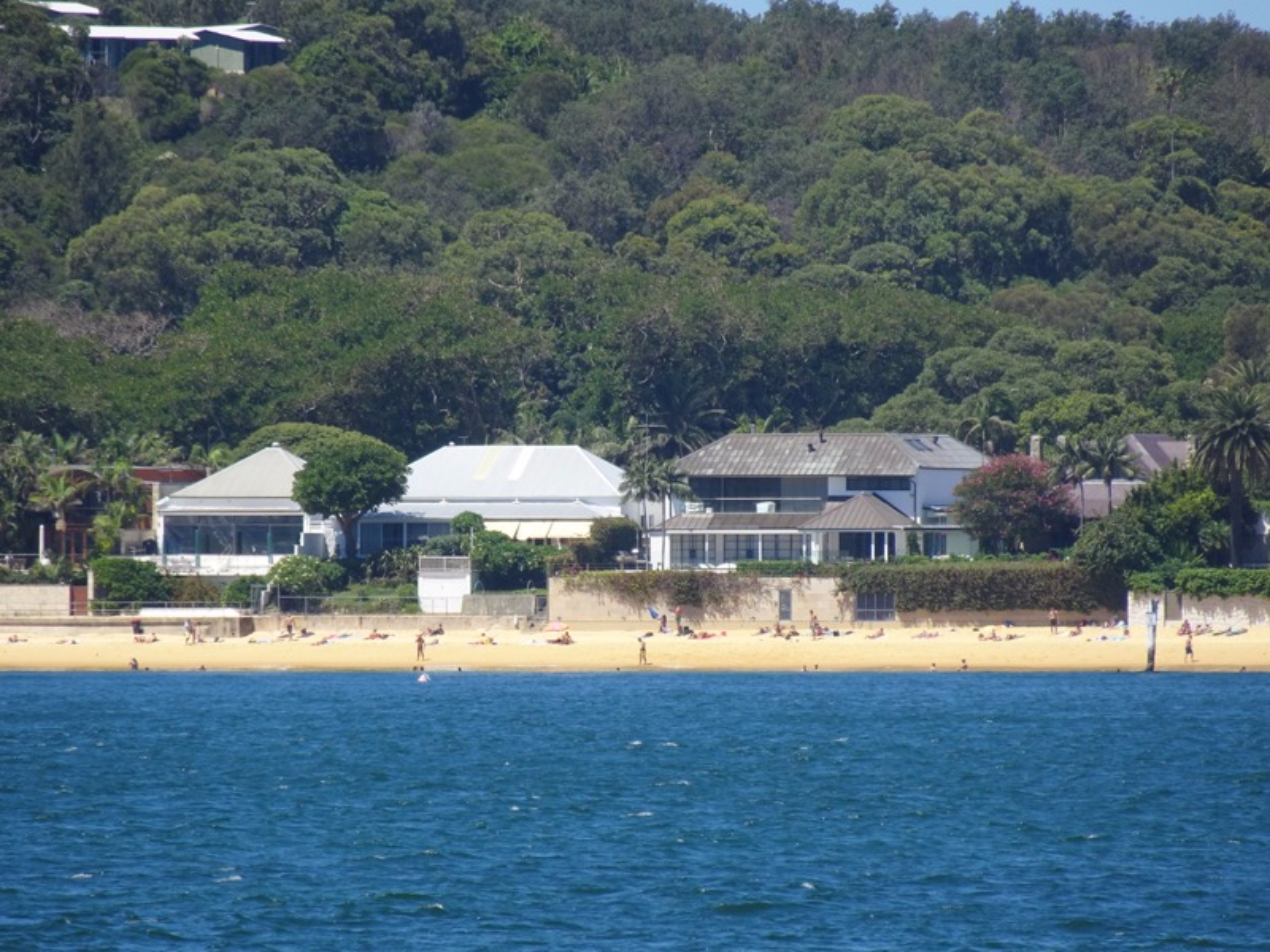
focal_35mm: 514
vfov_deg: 2.9
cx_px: 635
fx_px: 18858
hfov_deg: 3.9
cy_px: 476
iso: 80
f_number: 6.3
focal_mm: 87.78
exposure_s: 1/320
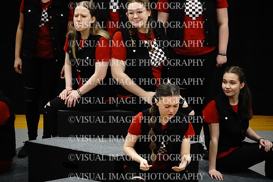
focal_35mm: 202
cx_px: 136
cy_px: 91
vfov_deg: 6.8
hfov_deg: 10.2
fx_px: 1536
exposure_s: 1/125
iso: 8000
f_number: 5.6
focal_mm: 135
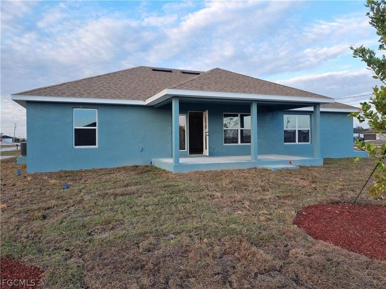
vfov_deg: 53.1
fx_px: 290
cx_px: 193
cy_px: 144
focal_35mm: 26
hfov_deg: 67.3
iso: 50
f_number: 1.8
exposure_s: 1/373
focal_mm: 5.4
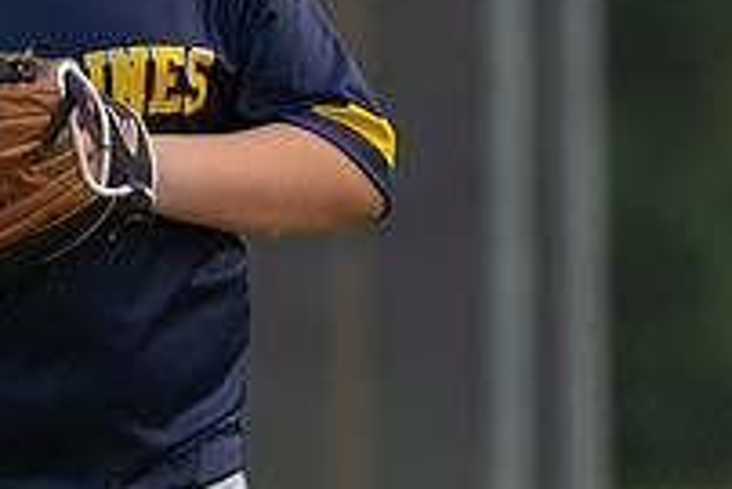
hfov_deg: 5.5
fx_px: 7651
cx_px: 54
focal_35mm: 376
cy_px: -20
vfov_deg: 3.7
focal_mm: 131
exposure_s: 1/320
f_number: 2.8
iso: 160
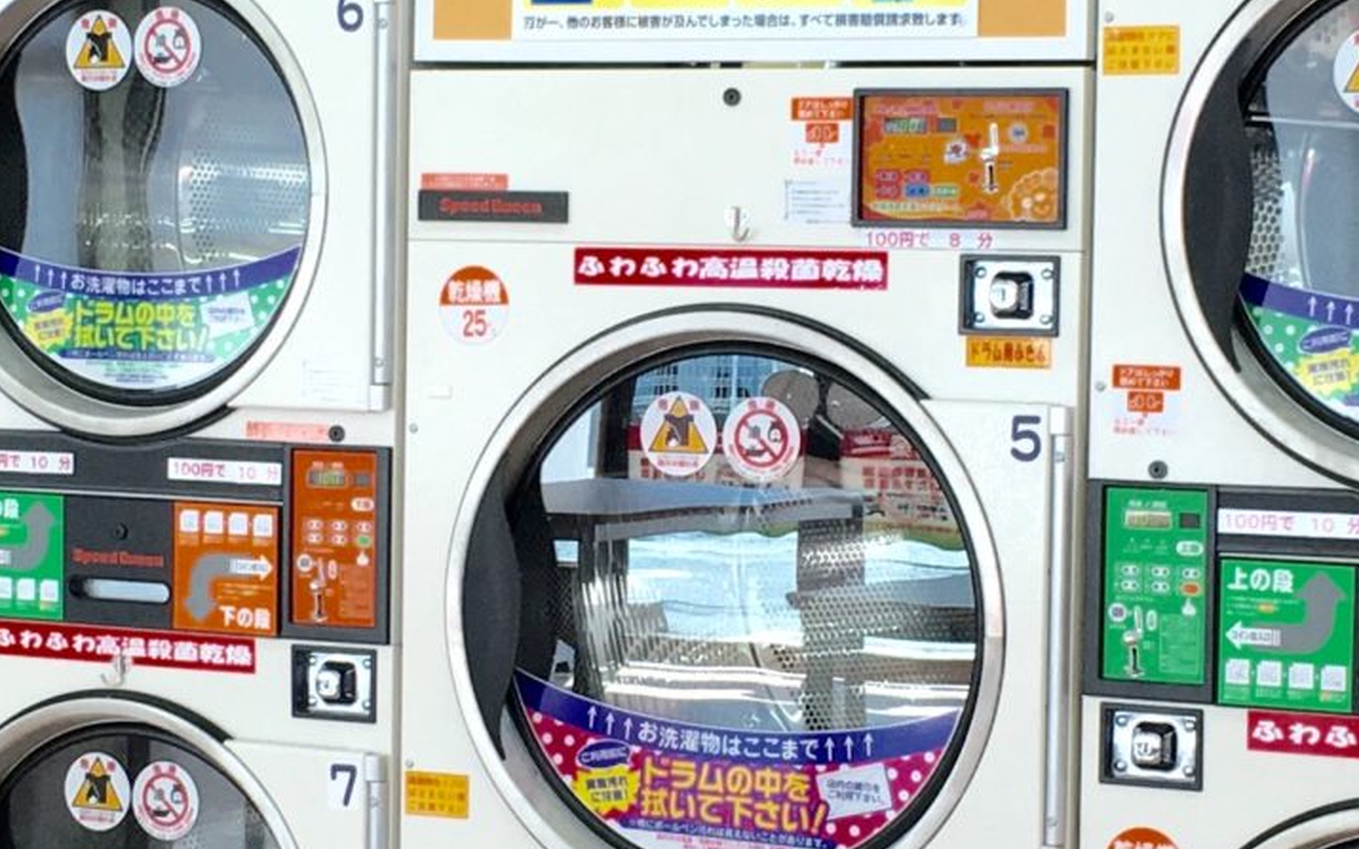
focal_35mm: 110
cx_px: 557
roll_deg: +0.1
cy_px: 446
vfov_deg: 11.9
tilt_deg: -3.0
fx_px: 4074
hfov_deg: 18.9
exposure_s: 1/100
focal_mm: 4.15
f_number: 2.2
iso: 40
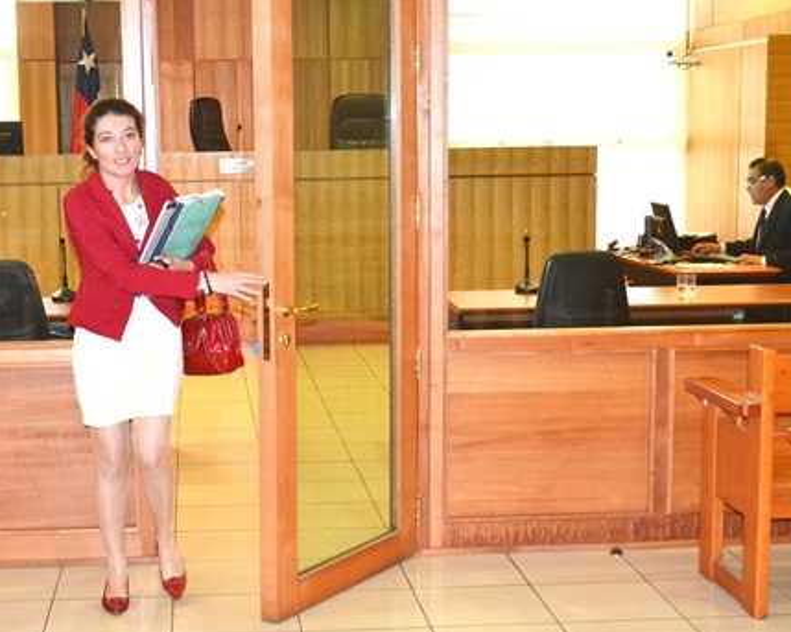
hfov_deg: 29.8
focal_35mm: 63
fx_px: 1475
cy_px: 335
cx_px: 254
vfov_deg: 24.2
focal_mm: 32
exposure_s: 1/60
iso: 2500
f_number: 4.8
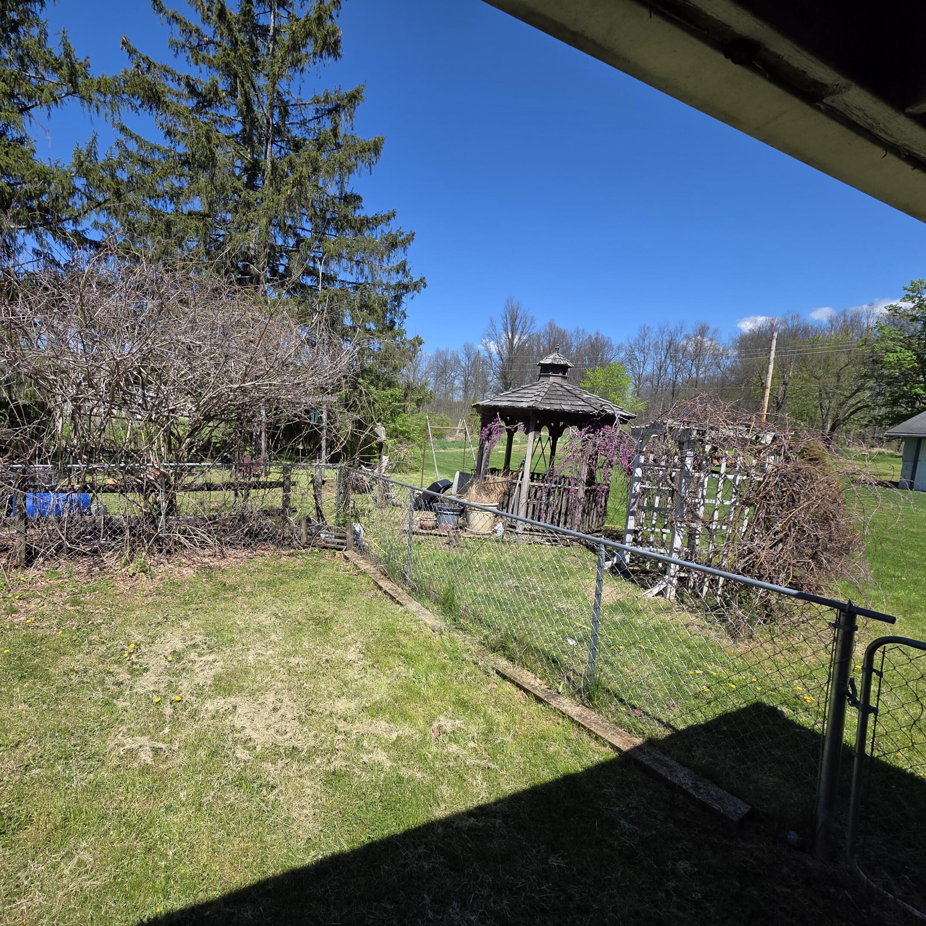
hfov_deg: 86.2
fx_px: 484
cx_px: 365
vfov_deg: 87.4
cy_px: 482
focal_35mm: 16
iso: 40
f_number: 1.9
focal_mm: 2.2
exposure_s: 1/1785
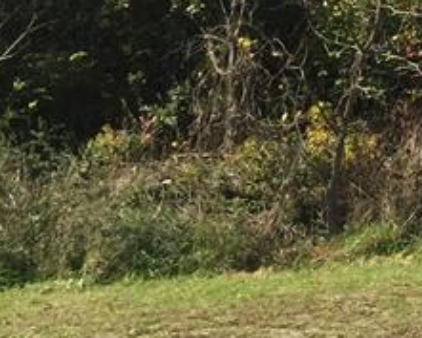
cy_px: -99
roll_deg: -2.3
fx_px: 1637
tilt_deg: +11.3
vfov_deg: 11.5
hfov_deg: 12.2
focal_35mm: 131
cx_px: 957
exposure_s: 1/964
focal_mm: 4.15
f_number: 2.2
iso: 32
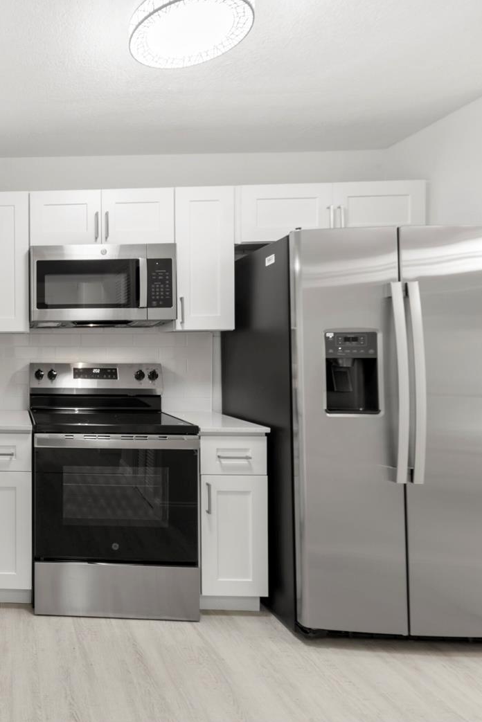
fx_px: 462
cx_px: -23
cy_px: 357
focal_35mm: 23
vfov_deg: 76.1
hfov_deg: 44.7
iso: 100
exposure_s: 1
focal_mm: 10
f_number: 8
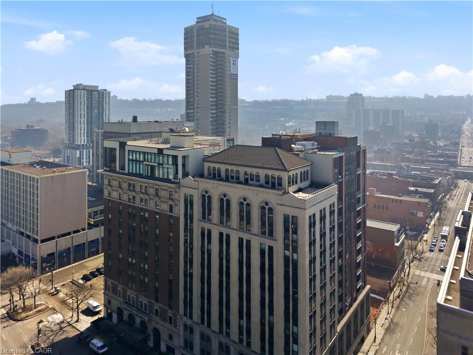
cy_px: 178
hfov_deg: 71.6
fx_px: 328
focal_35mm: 24
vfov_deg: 56.8
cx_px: 236
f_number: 1.8
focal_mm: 8.7
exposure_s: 1/8000
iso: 280
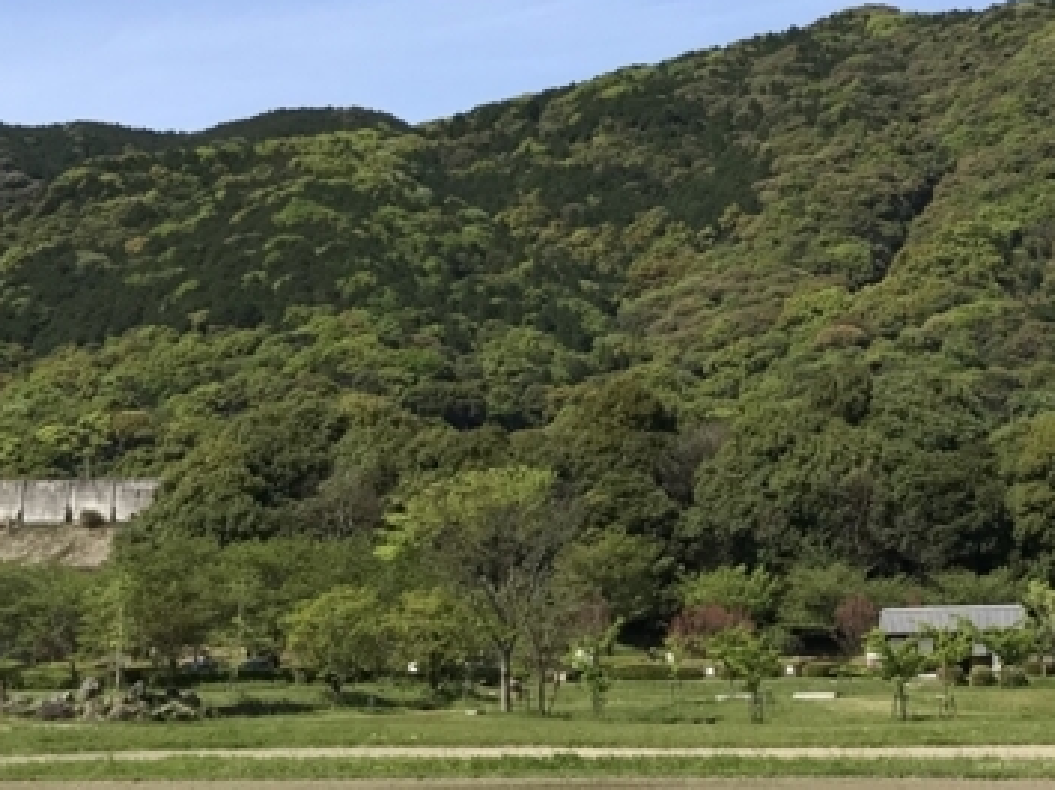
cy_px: 104
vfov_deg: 17.9
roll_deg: +1.3
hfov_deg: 23.6
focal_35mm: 81
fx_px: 2467
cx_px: 897
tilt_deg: +14.3
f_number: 1.8
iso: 20
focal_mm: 3.99
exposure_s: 1/2083
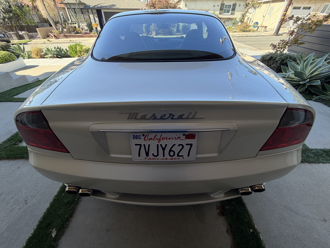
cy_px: 124
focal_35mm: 14
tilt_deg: -39.1
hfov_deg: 102.1
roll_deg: -1.0
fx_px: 133
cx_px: 165
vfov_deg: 85.7
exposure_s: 1/190
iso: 40
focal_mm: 2.22
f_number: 2.2
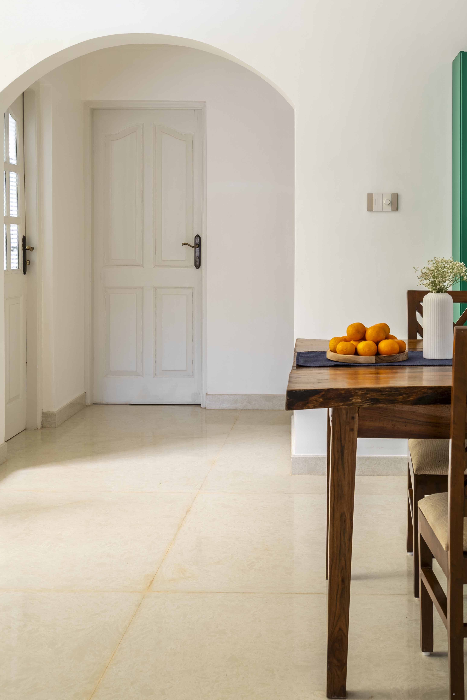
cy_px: 291
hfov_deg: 29.8
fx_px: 876
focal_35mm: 45
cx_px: 272
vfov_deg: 43.4
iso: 200
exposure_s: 1/10
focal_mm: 35
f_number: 8
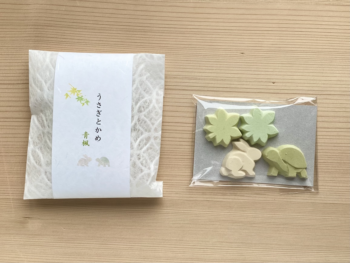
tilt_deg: -88.2
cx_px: 175
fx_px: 263
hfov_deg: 67.3
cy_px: 132
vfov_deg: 53.1
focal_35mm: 26
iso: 32
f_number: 1.8
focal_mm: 4.25
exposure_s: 1/733
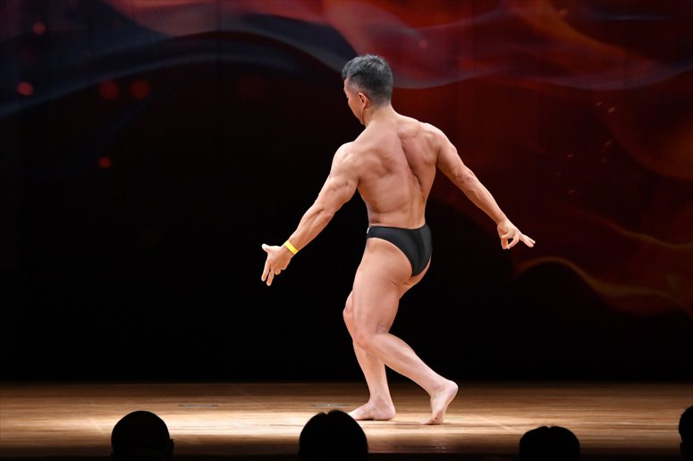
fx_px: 4906
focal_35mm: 255
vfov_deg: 5.4
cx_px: 346
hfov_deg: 8.1
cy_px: 230
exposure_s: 1/400
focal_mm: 170
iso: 4000
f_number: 5.6
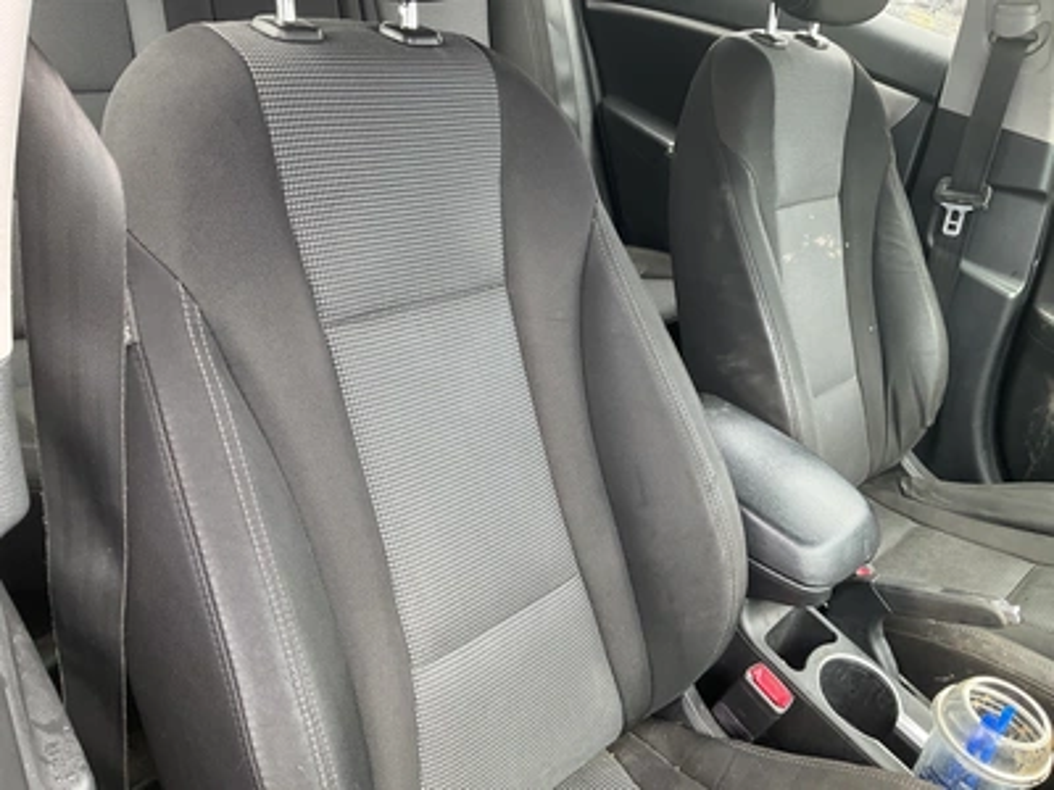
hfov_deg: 61.7
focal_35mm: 29
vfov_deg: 48.2
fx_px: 883
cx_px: 527
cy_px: 395
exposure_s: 1/122
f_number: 1.8
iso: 50
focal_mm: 3
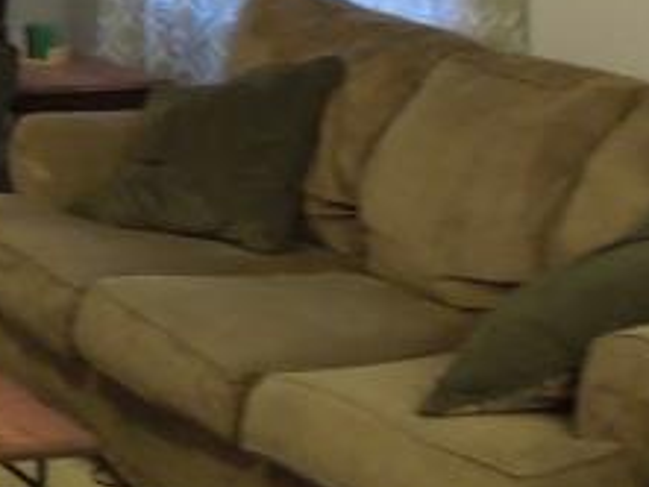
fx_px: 2176
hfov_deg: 16.3
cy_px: 57
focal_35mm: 116
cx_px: -138
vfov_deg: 12.7
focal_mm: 4.5
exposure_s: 1/8
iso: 400
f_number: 3.3
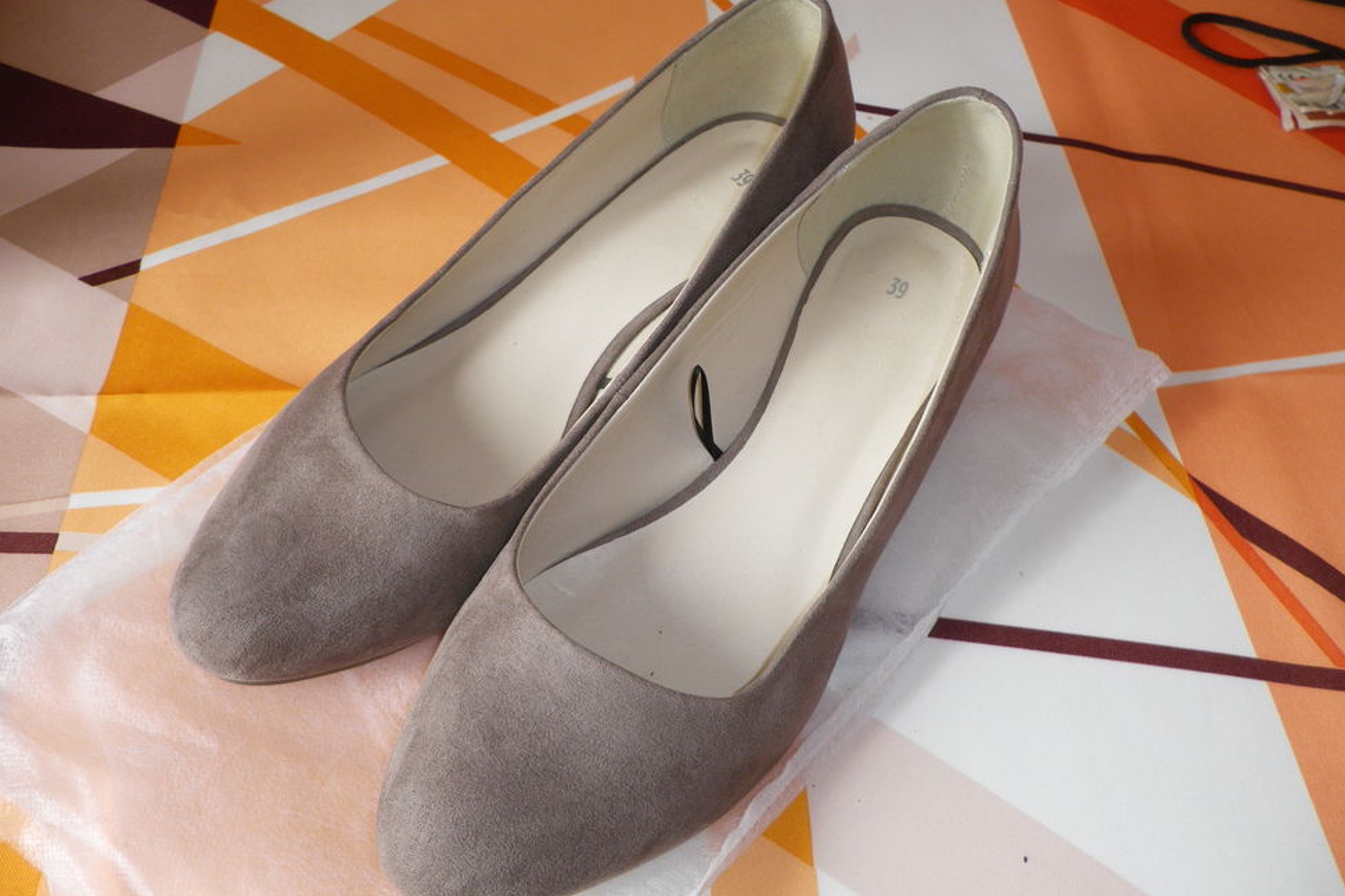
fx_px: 1121
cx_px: 658
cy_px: 467
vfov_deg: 43.6
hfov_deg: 61.9
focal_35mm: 30
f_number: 2.6
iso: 64
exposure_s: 1/60
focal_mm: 4.9
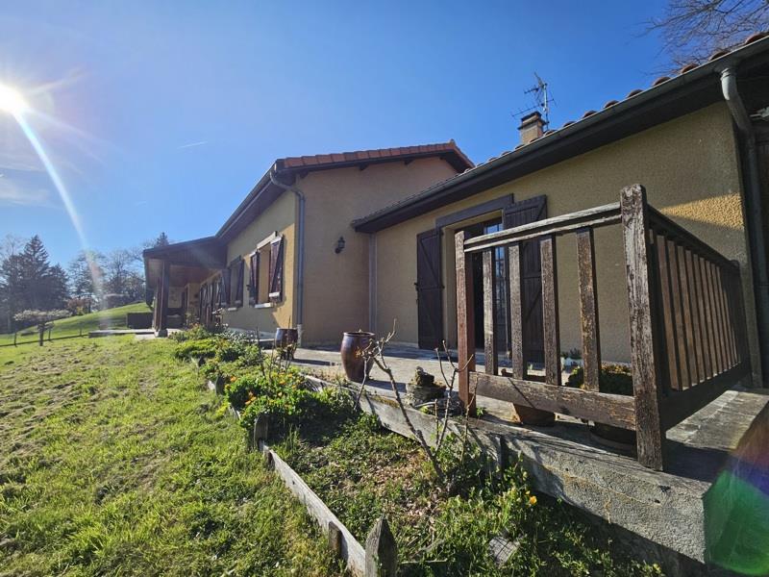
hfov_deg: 106.2
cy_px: 288
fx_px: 289
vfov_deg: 89.9
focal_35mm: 13
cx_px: 384
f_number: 2.2
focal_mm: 2.2
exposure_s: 1/2470
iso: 50
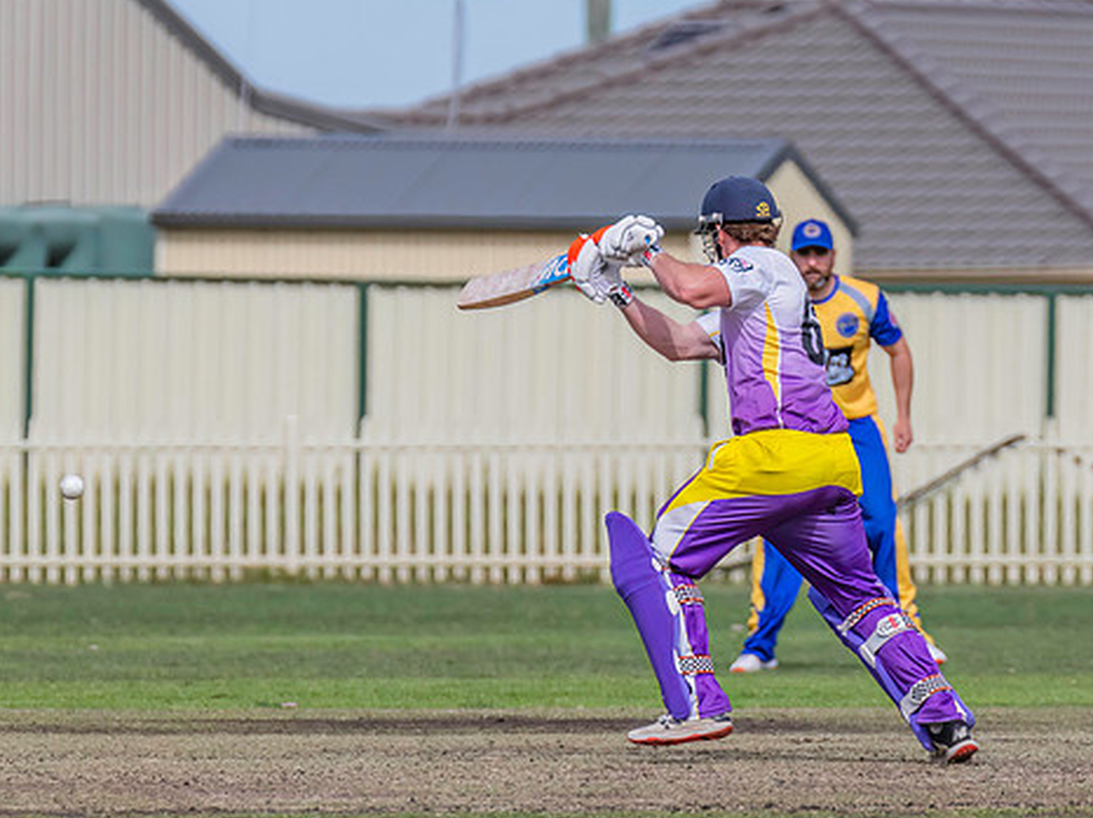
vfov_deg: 2.2
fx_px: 21586
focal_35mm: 684
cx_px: 811
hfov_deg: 2.9
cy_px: 489
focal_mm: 440
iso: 800
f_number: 8
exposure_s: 1/2500
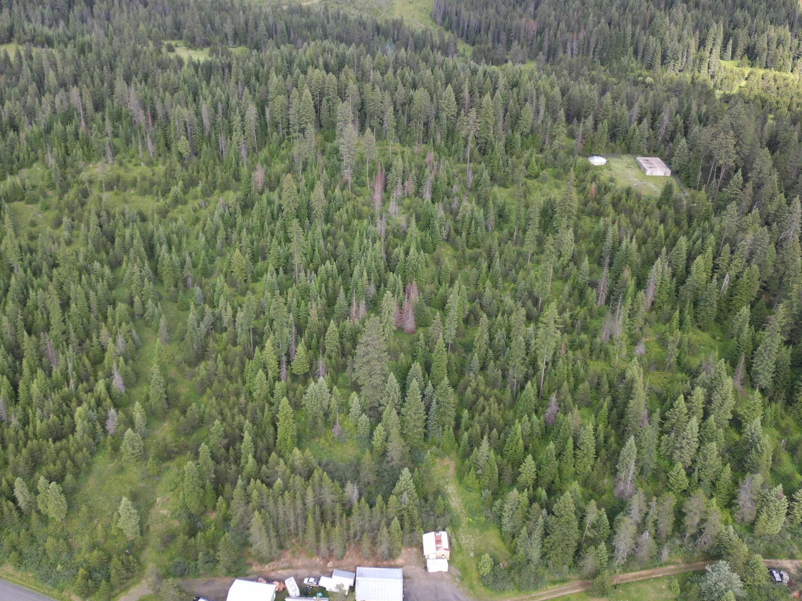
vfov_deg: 44.0
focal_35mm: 32
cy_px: 248
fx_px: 741
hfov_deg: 56.7
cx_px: 360
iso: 100
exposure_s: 1/20
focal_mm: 6.72
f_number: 1.7
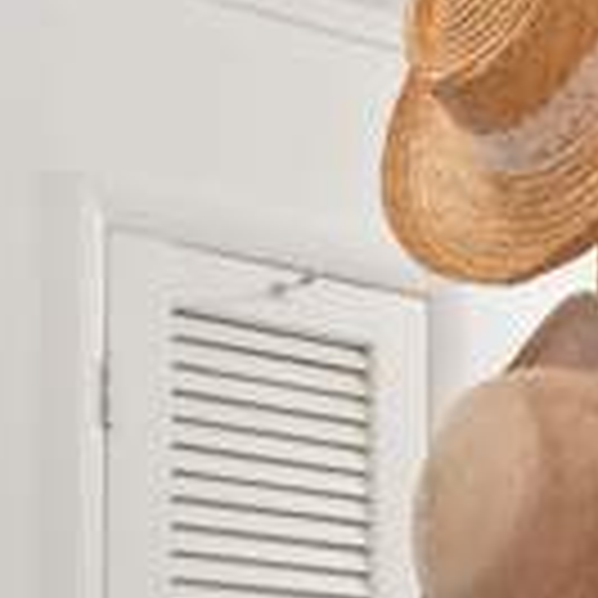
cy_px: 937
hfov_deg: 18.9
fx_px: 1700
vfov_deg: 17.6
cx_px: -103
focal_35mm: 87
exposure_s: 1/5
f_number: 8
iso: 250
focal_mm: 17
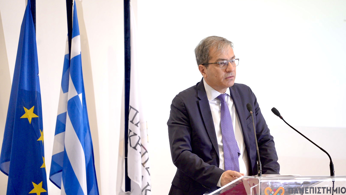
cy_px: 112
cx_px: 173
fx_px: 1707
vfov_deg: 6.5
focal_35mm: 186
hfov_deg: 11.6
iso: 2000
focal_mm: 177
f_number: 4
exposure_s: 1/160
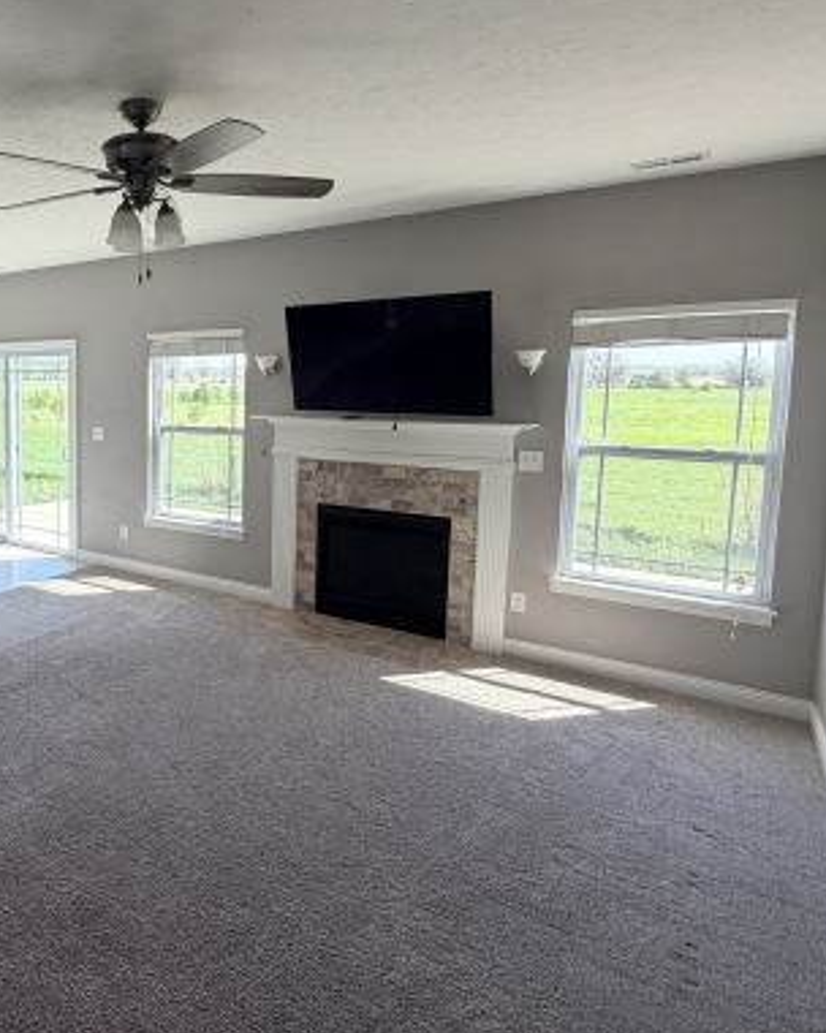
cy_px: 446
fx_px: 733
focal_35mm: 24
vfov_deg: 70.0
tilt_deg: -1.6
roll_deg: +1.2
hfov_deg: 51.7
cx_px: 80
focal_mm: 2.22
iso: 50
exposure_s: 1/125
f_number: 2.2
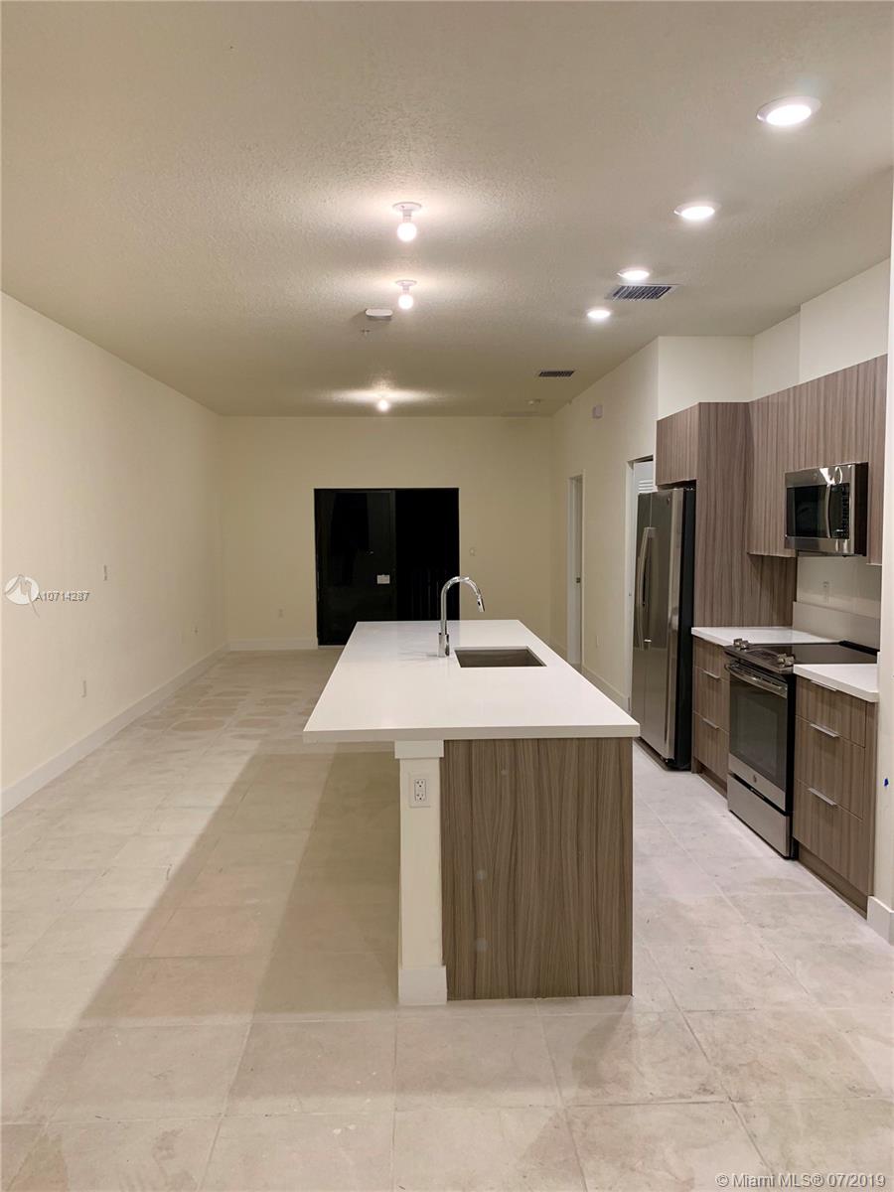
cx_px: 447
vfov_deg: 67.3
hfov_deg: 53.1
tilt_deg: -3.3
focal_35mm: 26
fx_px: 895
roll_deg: +1.3
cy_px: 596
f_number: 1.8
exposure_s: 1/60
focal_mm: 4.25
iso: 125
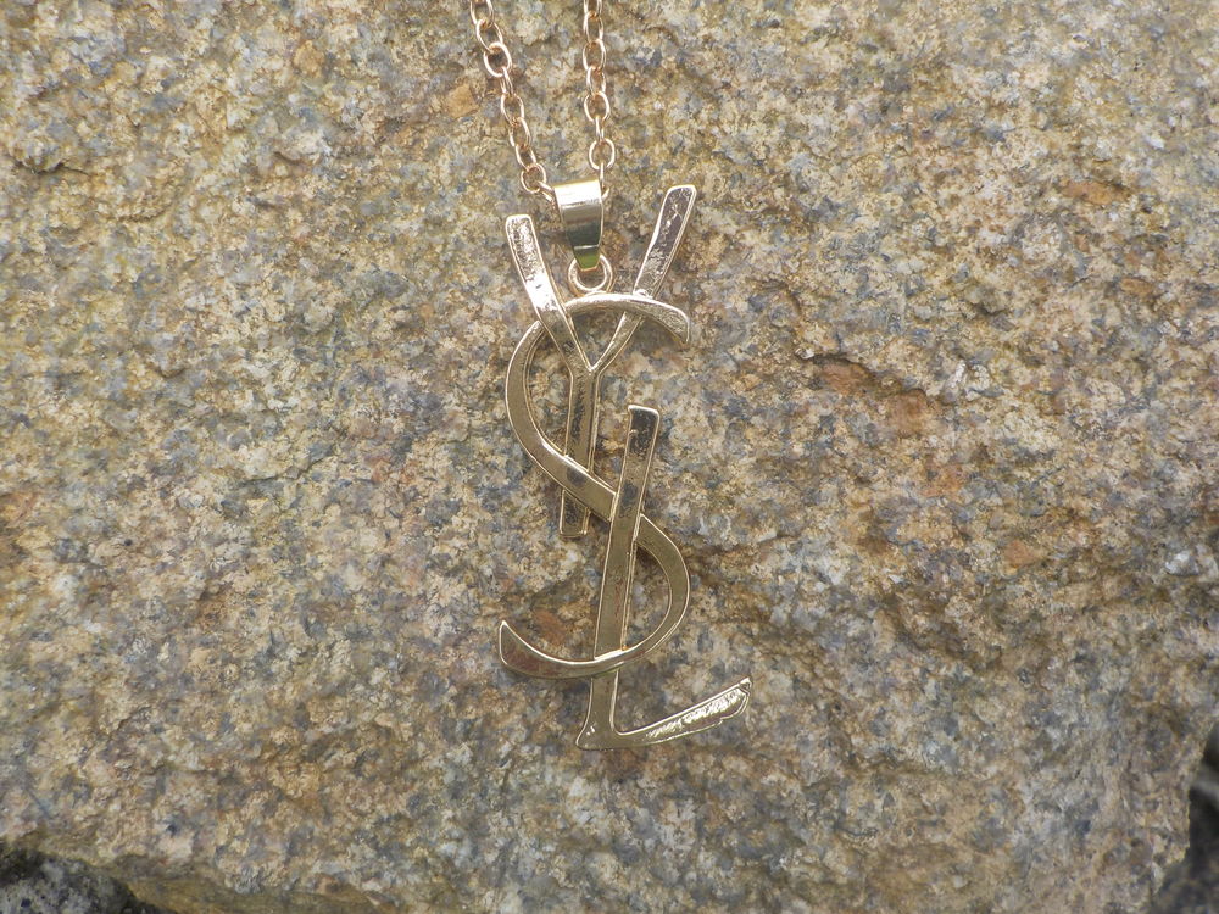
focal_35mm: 30
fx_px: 1056
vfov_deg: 46.8
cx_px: 610
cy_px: 457
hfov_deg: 60.0
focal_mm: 4.1
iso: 125
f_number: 3.3
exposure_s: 1/640
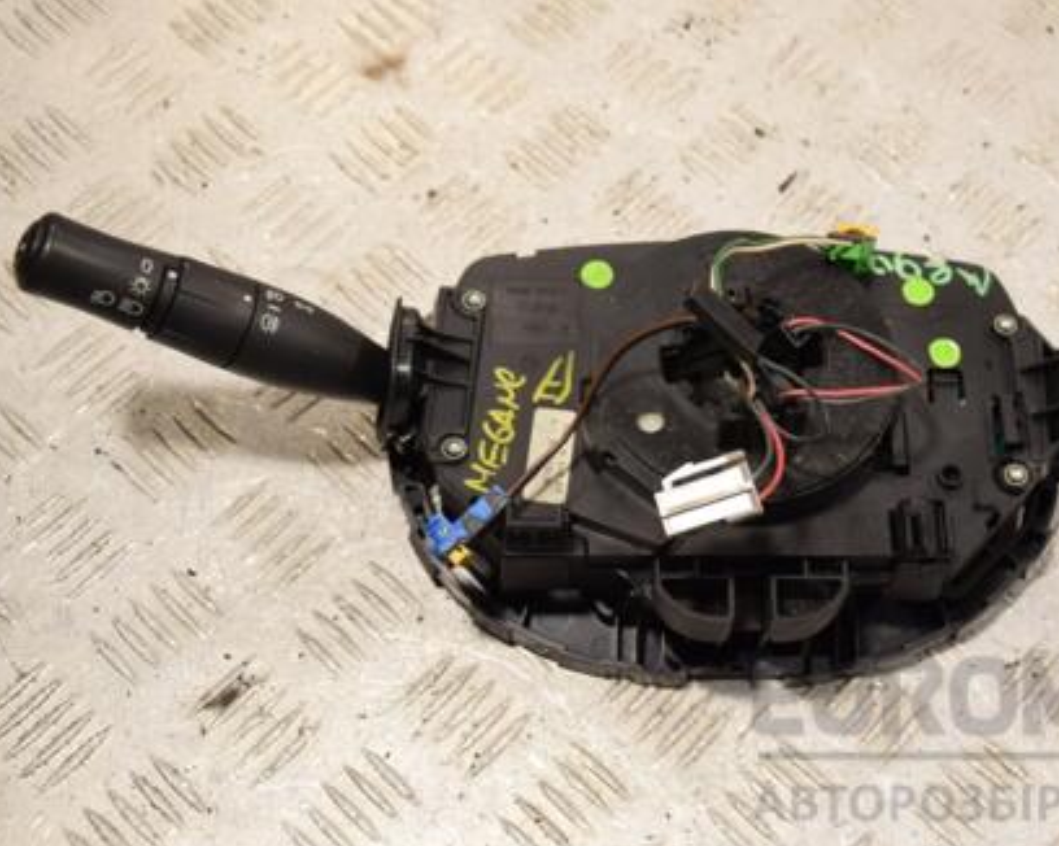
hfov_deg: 32.2
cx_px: 703
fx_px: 1817
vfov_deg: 26.2
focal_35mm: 58
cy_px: 350
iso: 400
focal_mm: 28
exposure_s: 1/125
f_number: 5.6
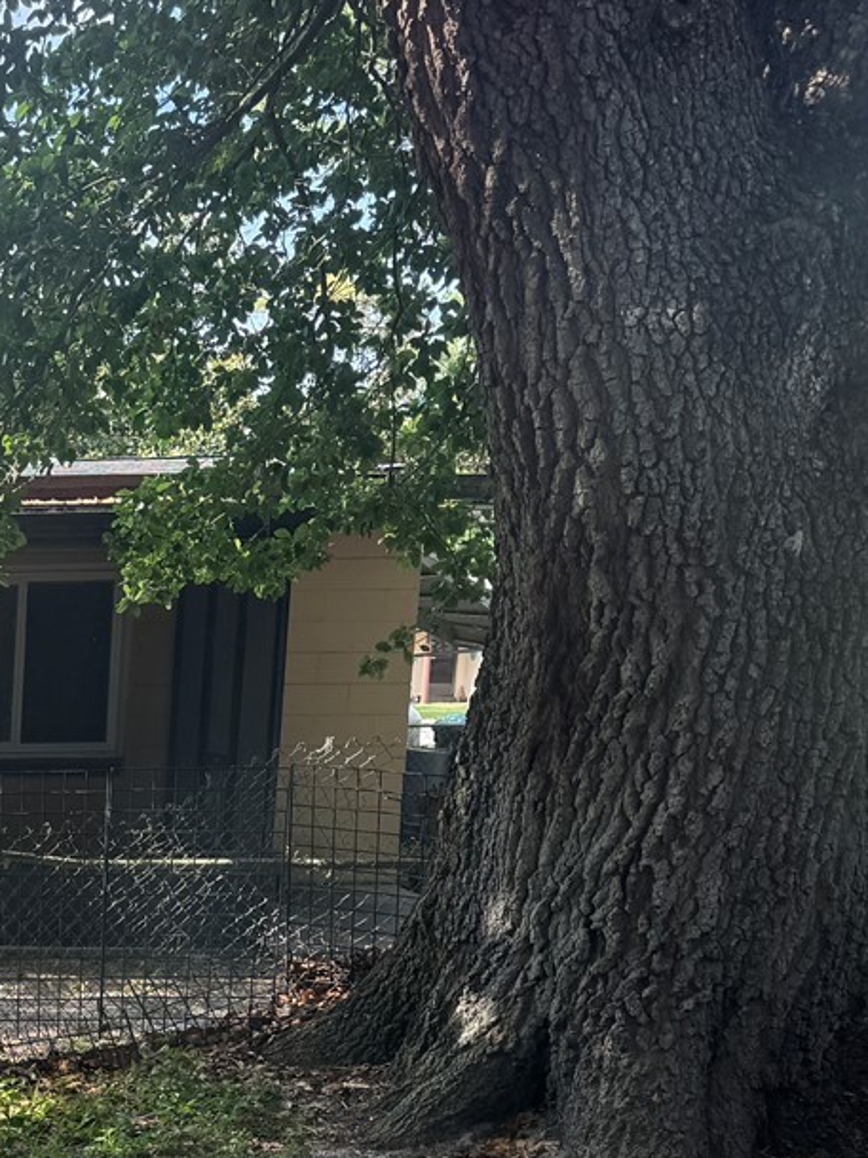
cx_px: -454
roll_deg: -0.5
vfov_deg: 29.3
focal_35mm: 63
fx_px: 2108
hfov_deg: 19.9
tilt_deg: -11.7
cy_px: 1078
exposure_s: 1/671
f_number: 1.78
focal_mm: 6.76
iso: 80
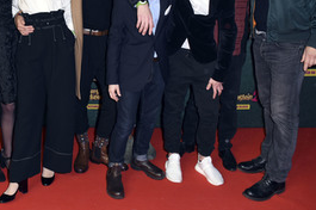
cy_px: 44
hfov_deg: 41.3
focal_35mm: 46
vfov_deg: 28.6
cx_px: 72
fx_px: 403
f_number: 6.3
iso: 640
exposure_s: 1/160
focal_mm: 18
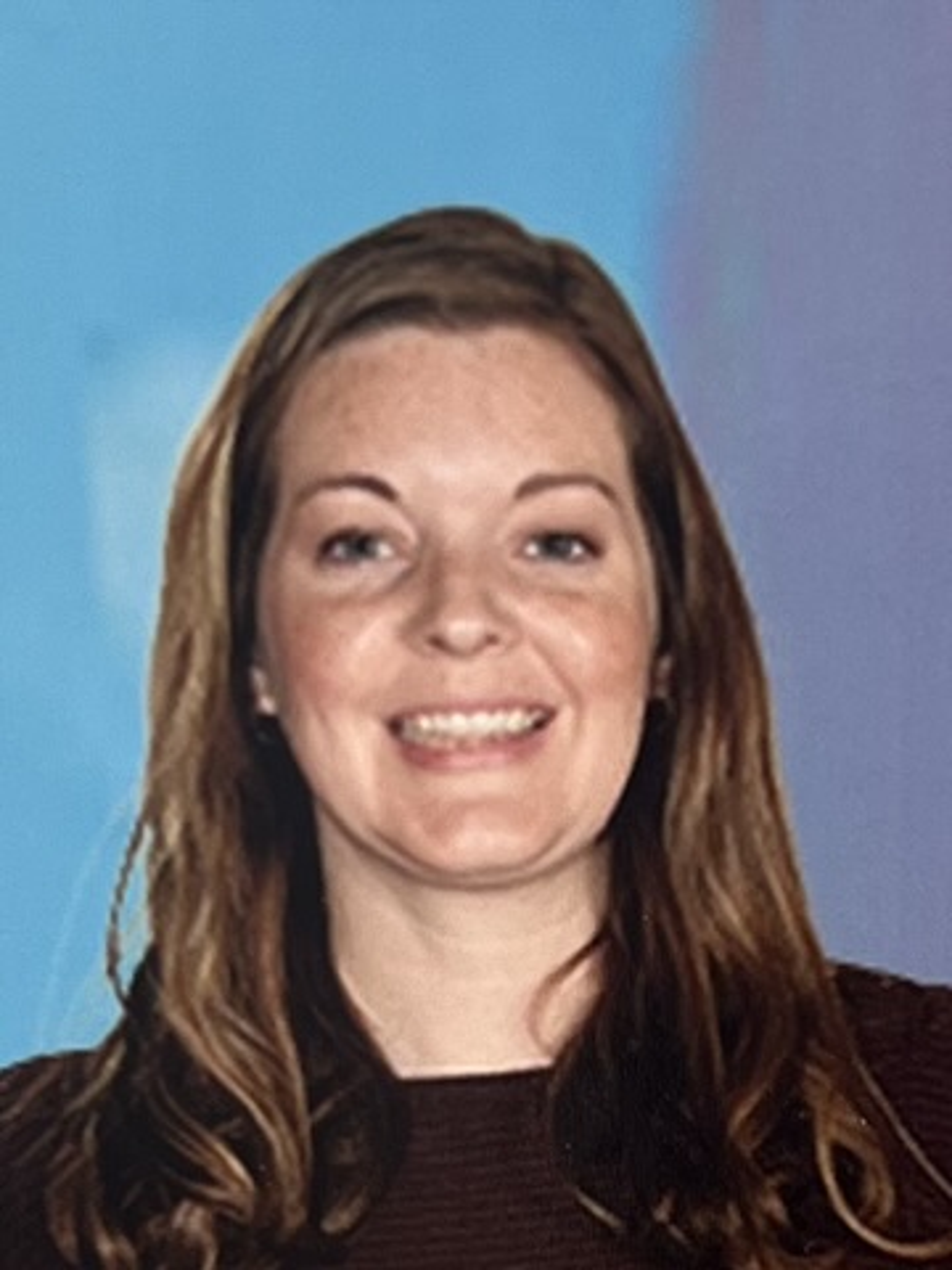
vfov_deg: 67.3
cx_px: 476
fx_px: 953
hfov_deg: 53.1
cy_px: 635
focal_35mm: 26
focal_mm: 5.7
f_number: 1.5
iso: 50
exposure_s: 1/121
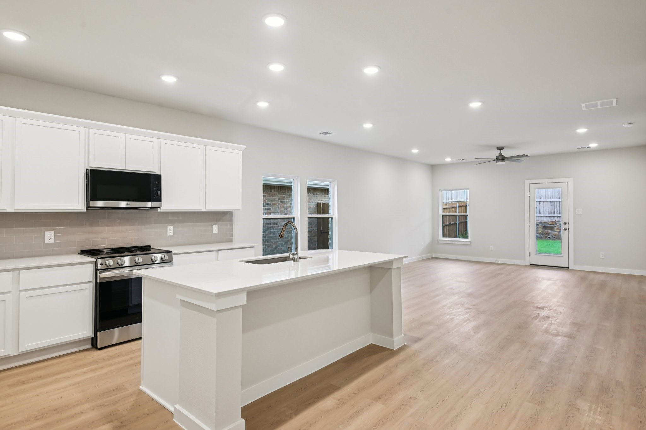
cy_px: 215
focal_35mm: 19
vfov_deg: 64.5
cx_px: 323
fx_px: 341
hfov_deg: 86.9
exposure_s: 1/20
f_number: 8
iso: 400
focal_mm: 19
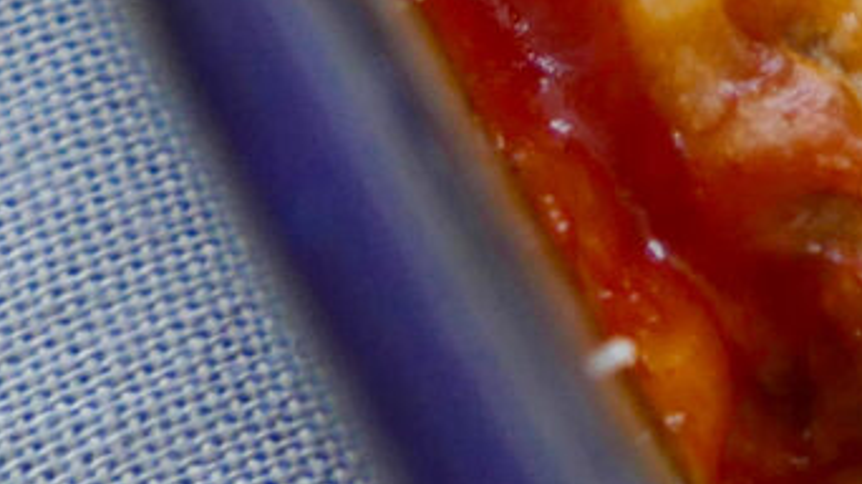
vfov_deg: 5.9
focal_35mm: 196
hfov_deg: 9.5
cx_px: 2228
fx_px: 4478
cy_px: -760
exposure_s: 1/60
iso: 200
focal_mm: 9.12
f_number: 2.8
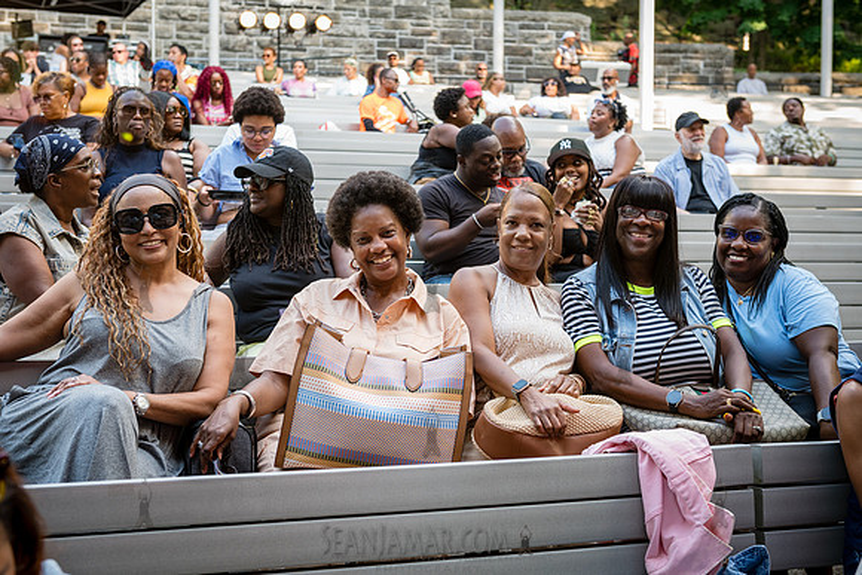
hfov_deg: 36.4
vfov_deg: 24.8
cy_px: 291
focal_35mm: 55
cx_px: 423
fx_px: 1310
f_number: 4.5
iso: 1000
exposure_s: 1/250
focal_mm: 52
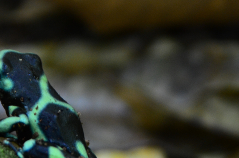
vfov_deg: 1.3
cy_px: 42
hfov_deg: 1.9
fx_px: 7093
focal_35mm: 1070
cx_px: 120
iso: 1000
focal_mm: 300
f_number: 7.1
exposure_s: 1/13
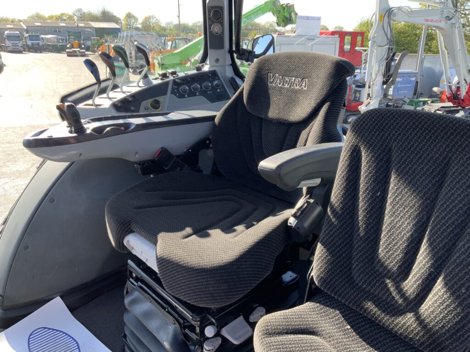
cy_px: 176
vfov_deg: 48.2
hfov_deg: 61.7
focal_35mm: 29
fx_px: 394
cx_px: 235
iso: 16
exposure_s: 1/156
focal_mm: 3
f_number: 1.8
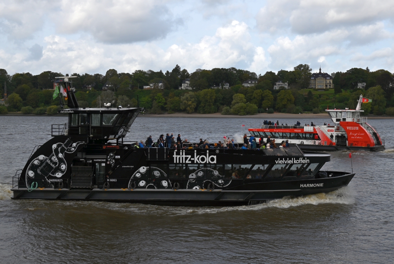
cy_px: 132
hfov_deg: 50.6
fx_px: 416
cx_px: 197
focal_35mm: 38
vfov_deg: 35.1
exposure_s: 1/400
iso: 100
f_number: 7.1
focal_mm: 38
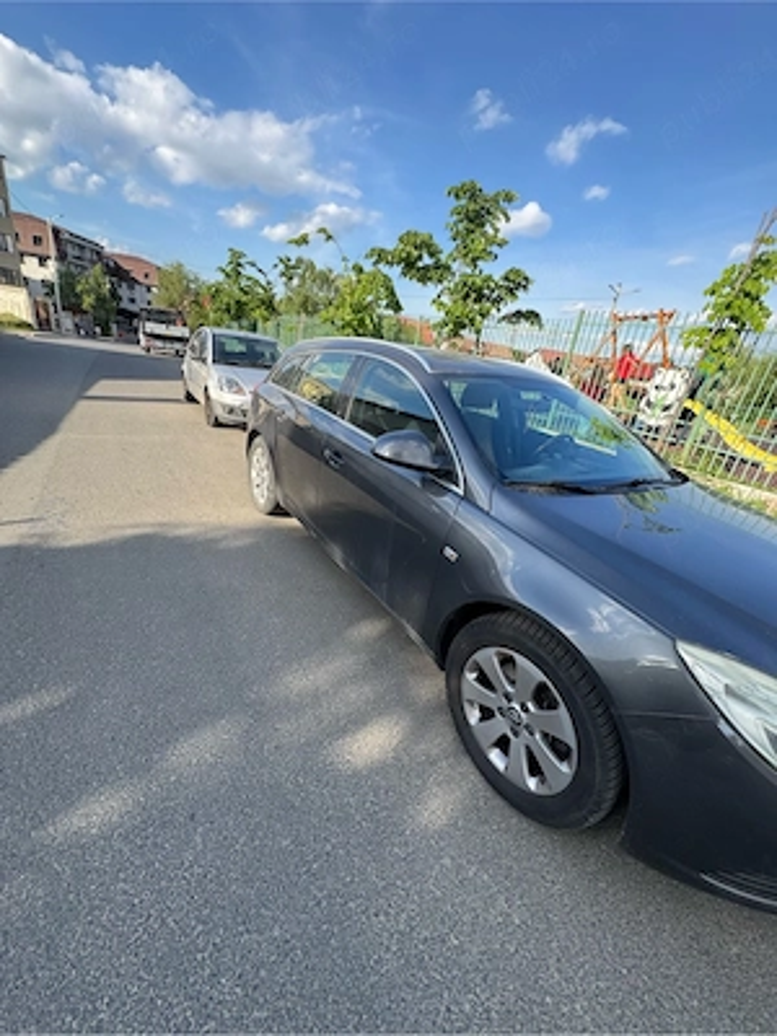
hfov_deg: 85.7
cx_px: 388
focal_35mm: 14
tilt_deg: -21.3
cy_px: 518
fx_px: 419
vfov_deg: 102.1
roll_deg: -8.1
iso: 40
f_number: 2.2
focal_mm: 2.22
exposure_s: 1/459
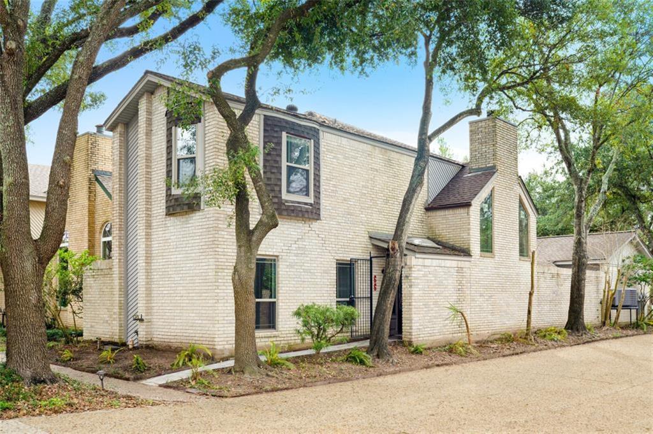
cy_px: 217
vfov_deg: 37.8
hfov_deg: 54.5
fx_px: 634
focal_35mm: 35
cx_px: 326
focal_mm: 35
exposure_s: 1/50
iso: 100
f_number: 8
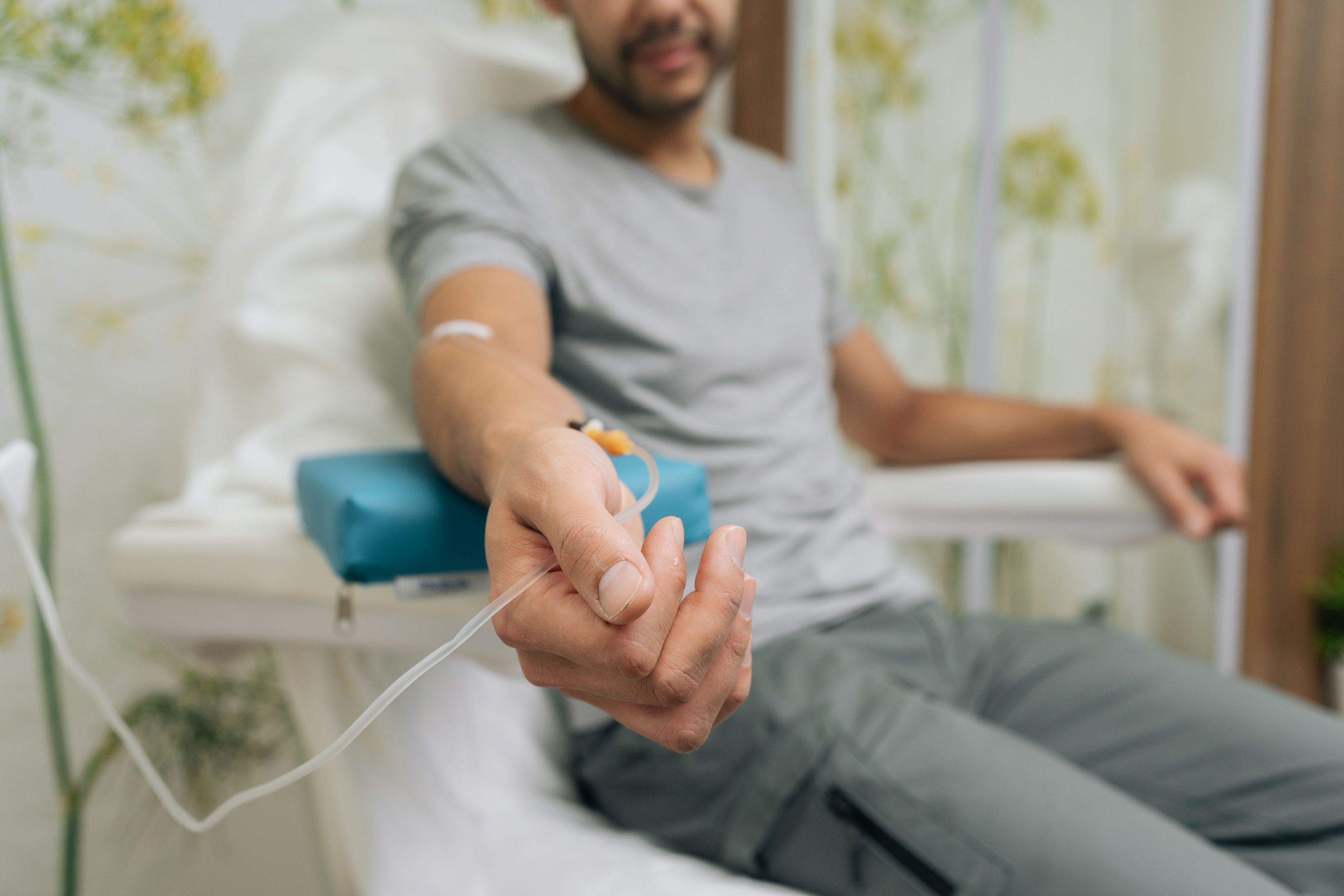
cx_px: 672
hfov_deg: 54.4
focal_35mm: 35
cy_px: 448
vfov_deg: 37.9
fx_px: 1307
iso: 400
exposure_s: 1/160
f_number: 3.5
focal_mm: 35
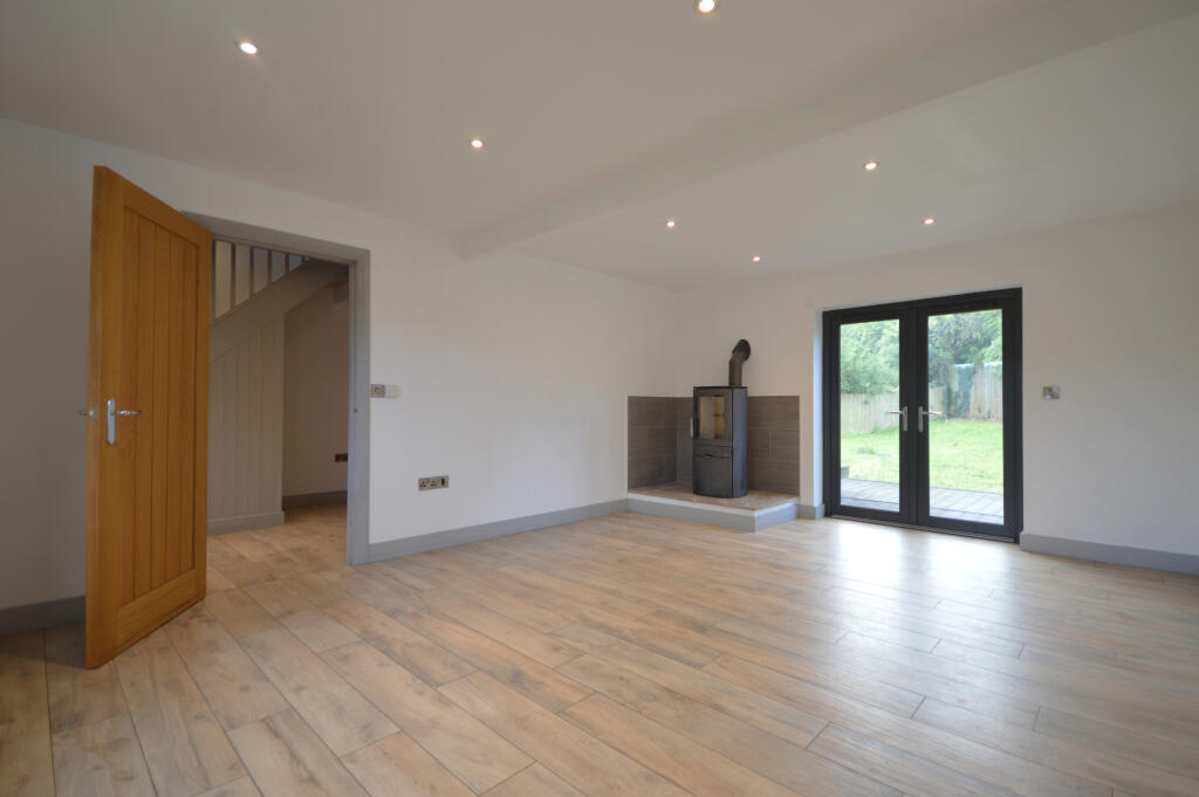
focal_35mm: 15
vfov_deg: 77.2
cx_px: 600
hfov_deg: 100.4
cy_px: 398
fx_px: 499
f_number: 4.5
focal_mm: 10
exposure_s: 1/80
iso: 400
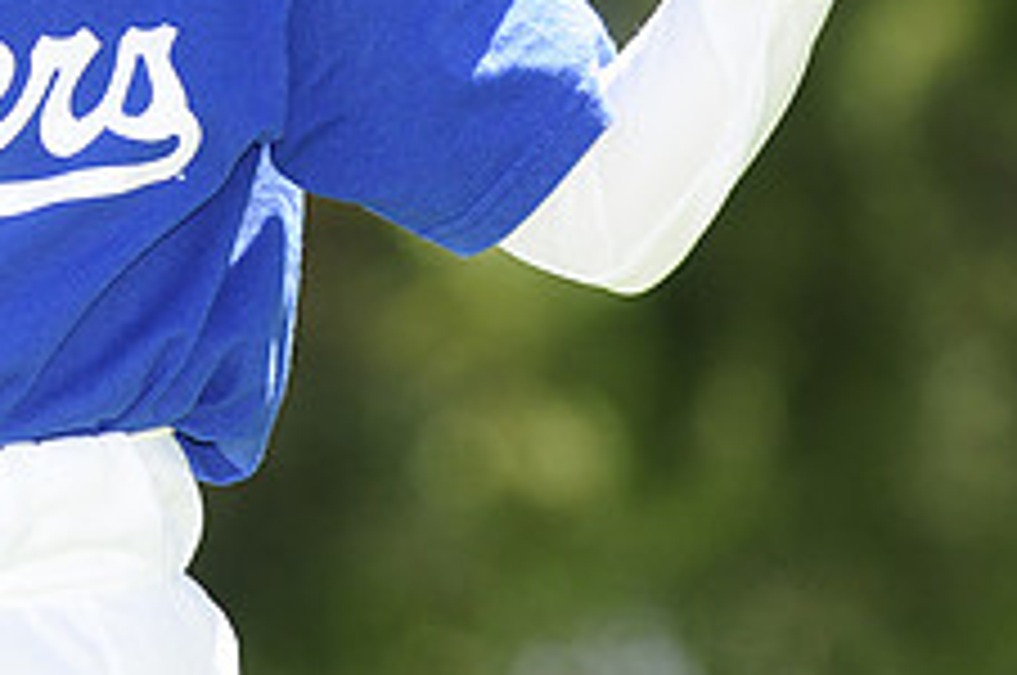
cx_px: 4
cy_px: -164
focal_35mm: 520
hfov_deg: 4.0
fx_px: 14677
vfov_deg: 2.6
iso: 200
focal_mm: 135
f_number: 4
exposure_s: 1/640
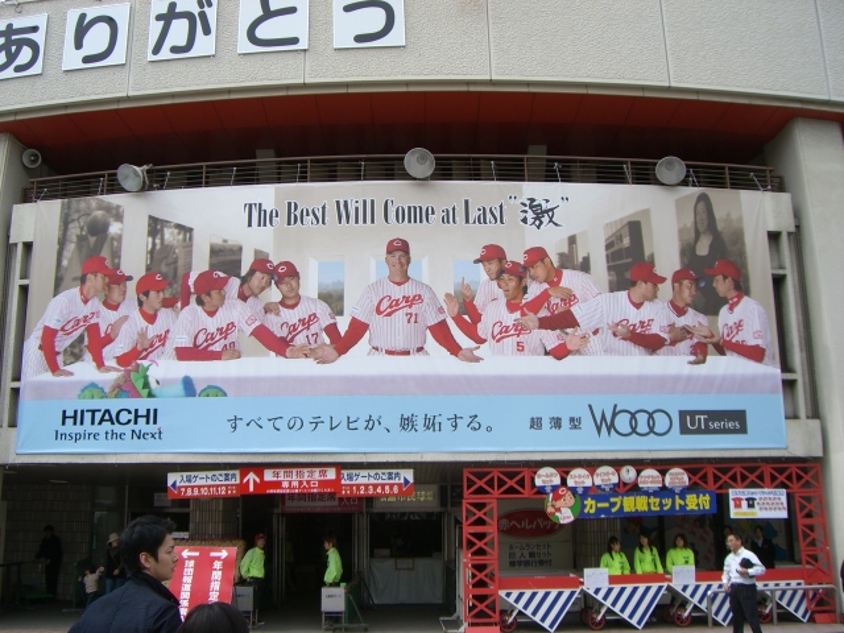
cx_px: 422
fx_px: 927
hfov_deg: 49.0
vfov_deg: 37.7
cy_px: 316
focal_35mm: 38
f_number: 4.3
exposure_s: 1/320
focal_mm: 6.2
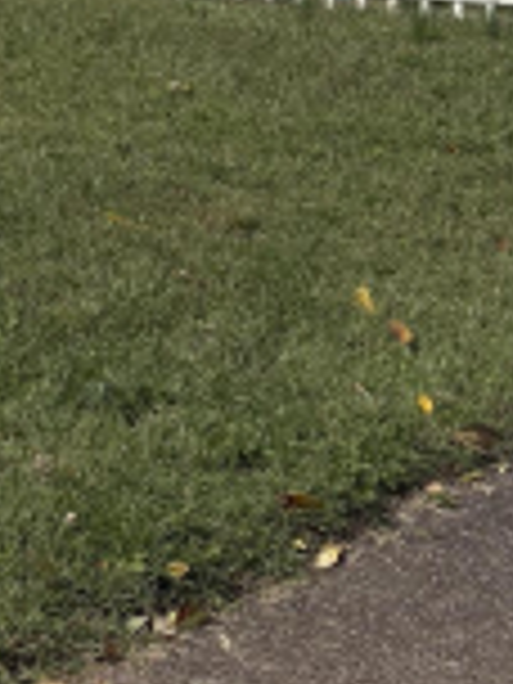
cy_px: -493
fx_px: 2253
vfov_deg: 15.2
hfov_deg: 12.4
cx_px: -225
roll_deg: -0.6
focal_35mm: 114
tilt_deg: +6.1
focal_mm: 5.96
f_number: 1.6
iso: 50
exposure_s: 1/6993
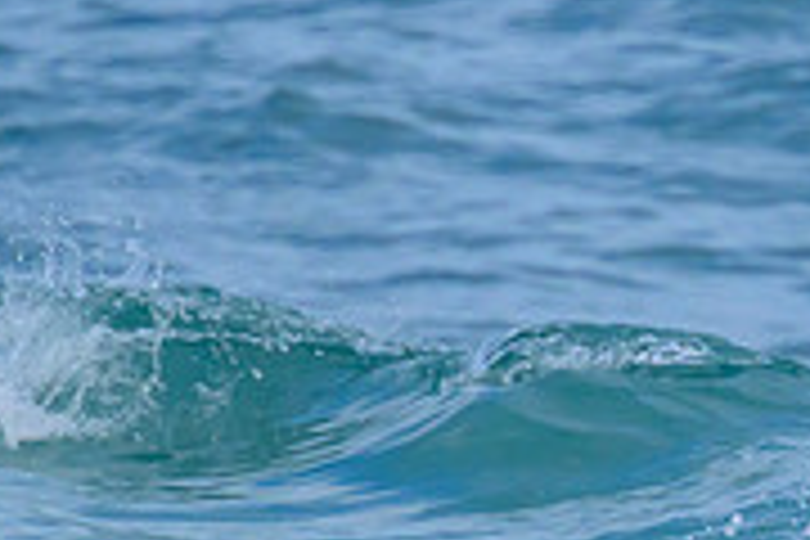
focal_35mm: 3609
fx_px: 81196
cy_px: 486
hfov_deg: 0.6
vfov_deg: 0.4
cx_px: 943
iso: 1100
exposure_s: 1/1600
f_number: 11
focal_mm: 800
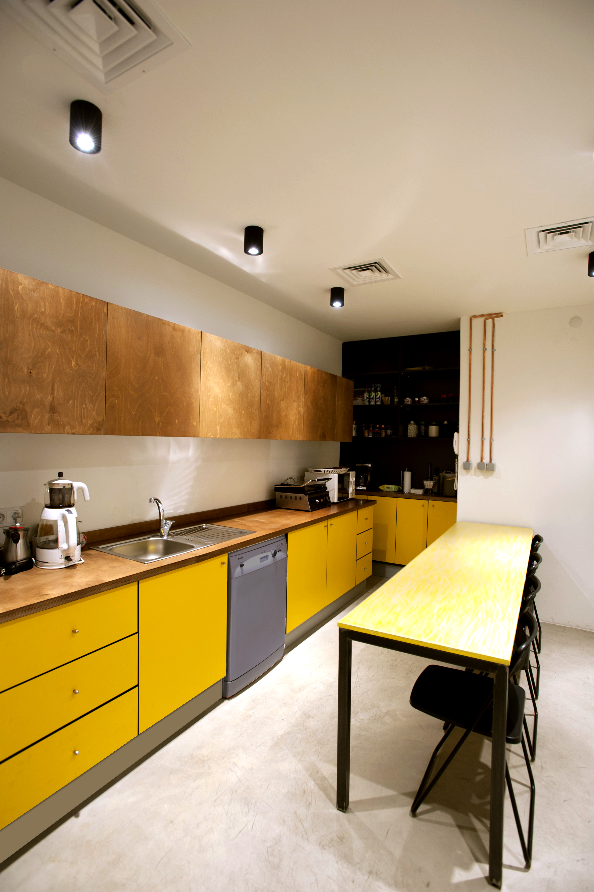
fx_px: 421
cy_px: 446
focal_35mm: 17
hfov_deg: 70.4
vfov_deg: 93.3
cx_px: 297
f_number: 5.6
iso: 200
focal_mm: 17
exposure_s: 1/2.5
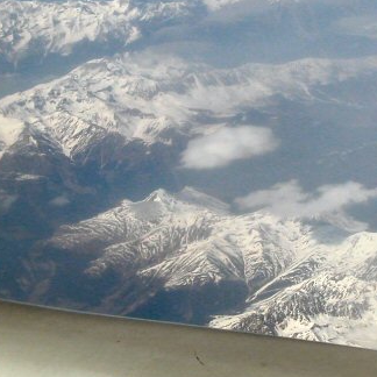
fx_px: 2390
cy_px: 147
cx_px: 319
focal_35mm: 194
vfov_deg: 9.0
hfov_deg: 9.0
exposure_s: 1/592
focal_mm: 16.8
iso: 100
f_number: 4.8
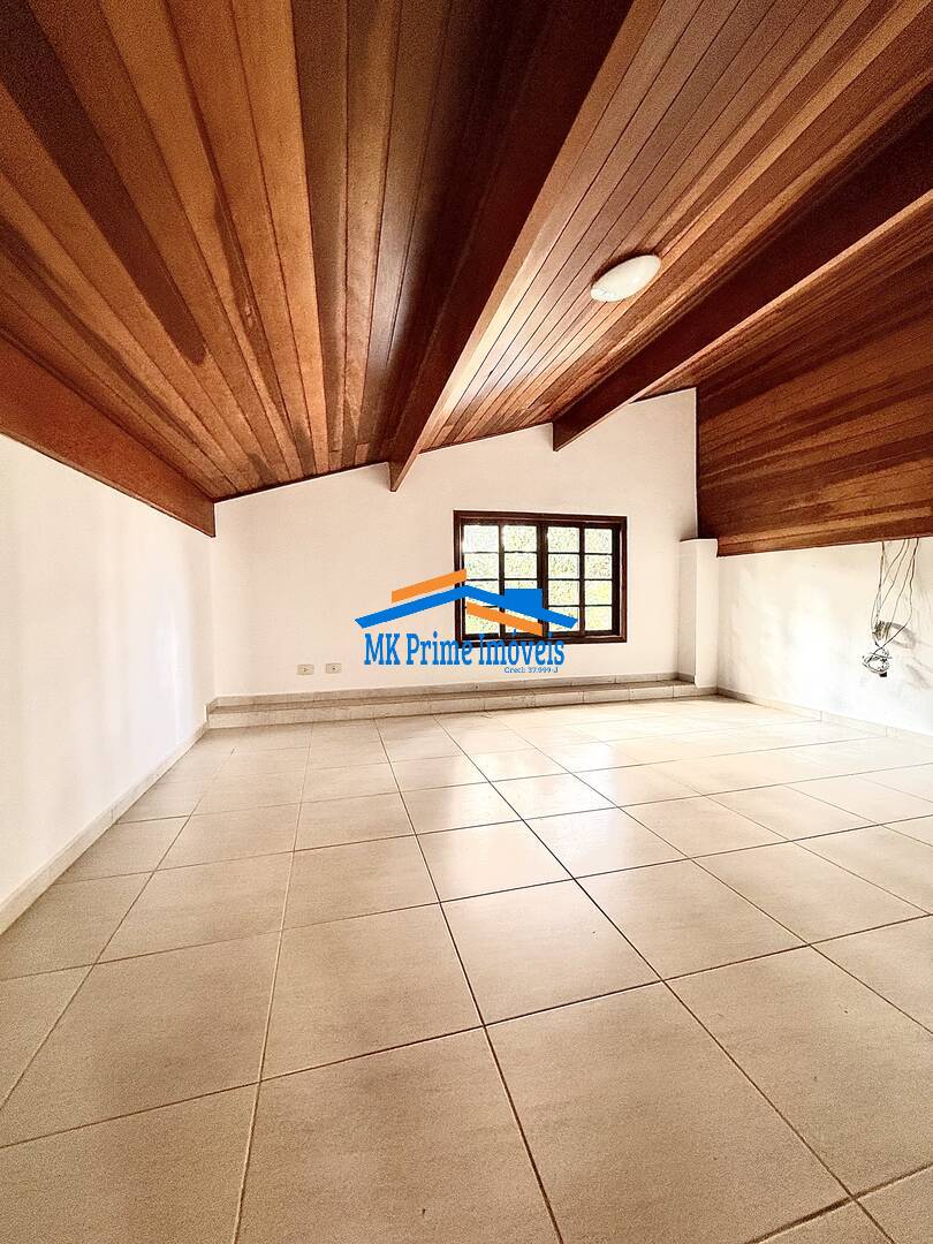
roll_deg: -0.2
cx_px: 466
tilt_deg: -1.6
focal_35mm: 14
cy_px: 622
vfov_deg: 102.1
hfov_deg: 85.7
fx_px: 503
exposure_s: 1/60
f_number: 2.2
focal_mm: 2.22
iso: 500
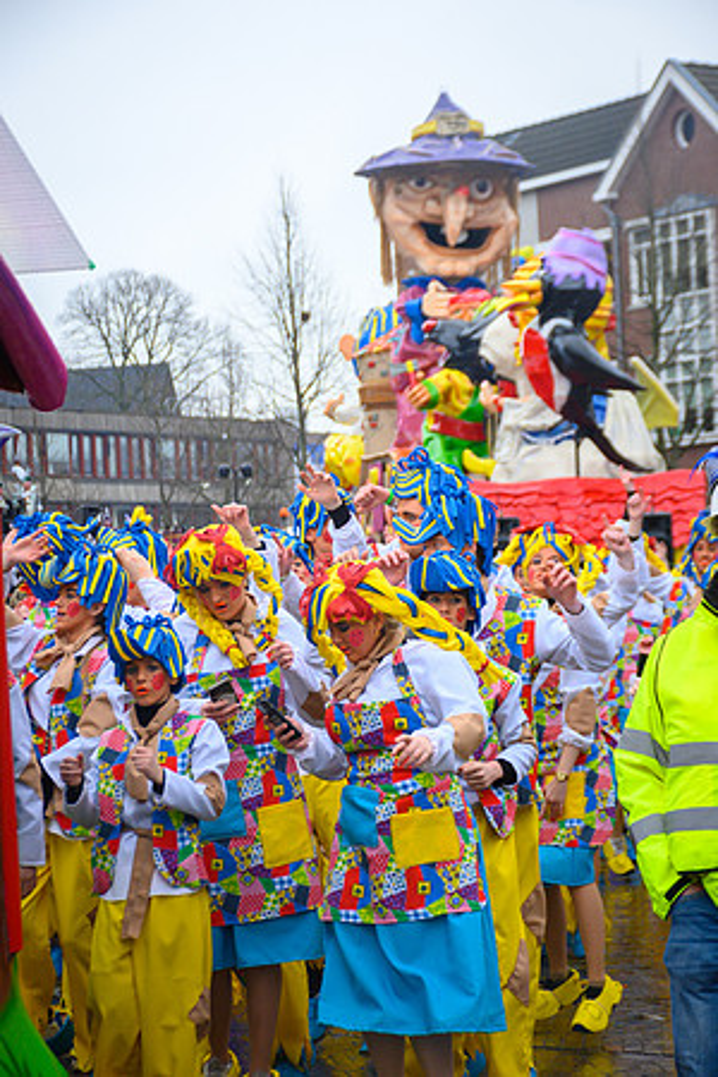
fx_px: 2962
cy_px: 538
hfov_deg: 13.8
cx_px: 359
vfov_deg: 20.6
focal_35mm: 99
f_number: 5
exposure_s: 1/250
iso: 400
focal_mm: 66
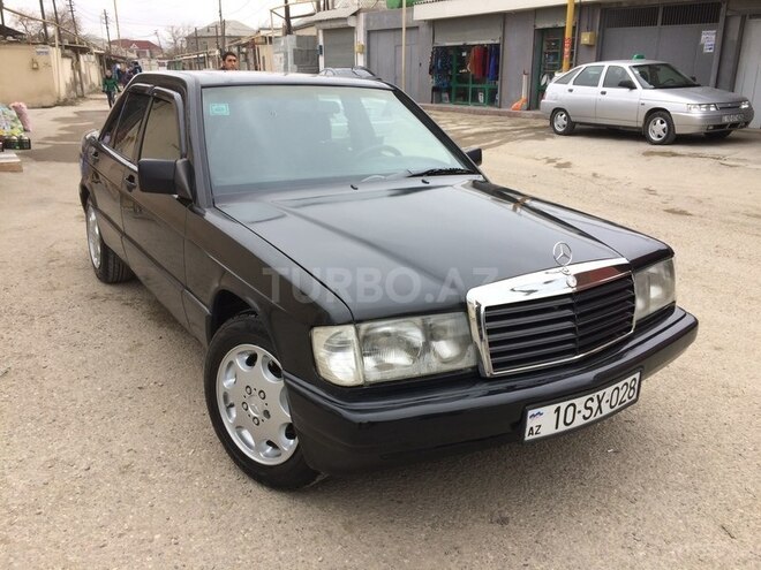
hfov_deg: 61.7
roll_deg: +2.0
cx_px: 380
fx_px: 638
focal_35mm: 29
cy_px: 285
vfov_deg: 48.2
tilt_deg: -20.9
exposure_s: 1/302
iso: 32
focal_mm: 4.15
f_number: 2.2
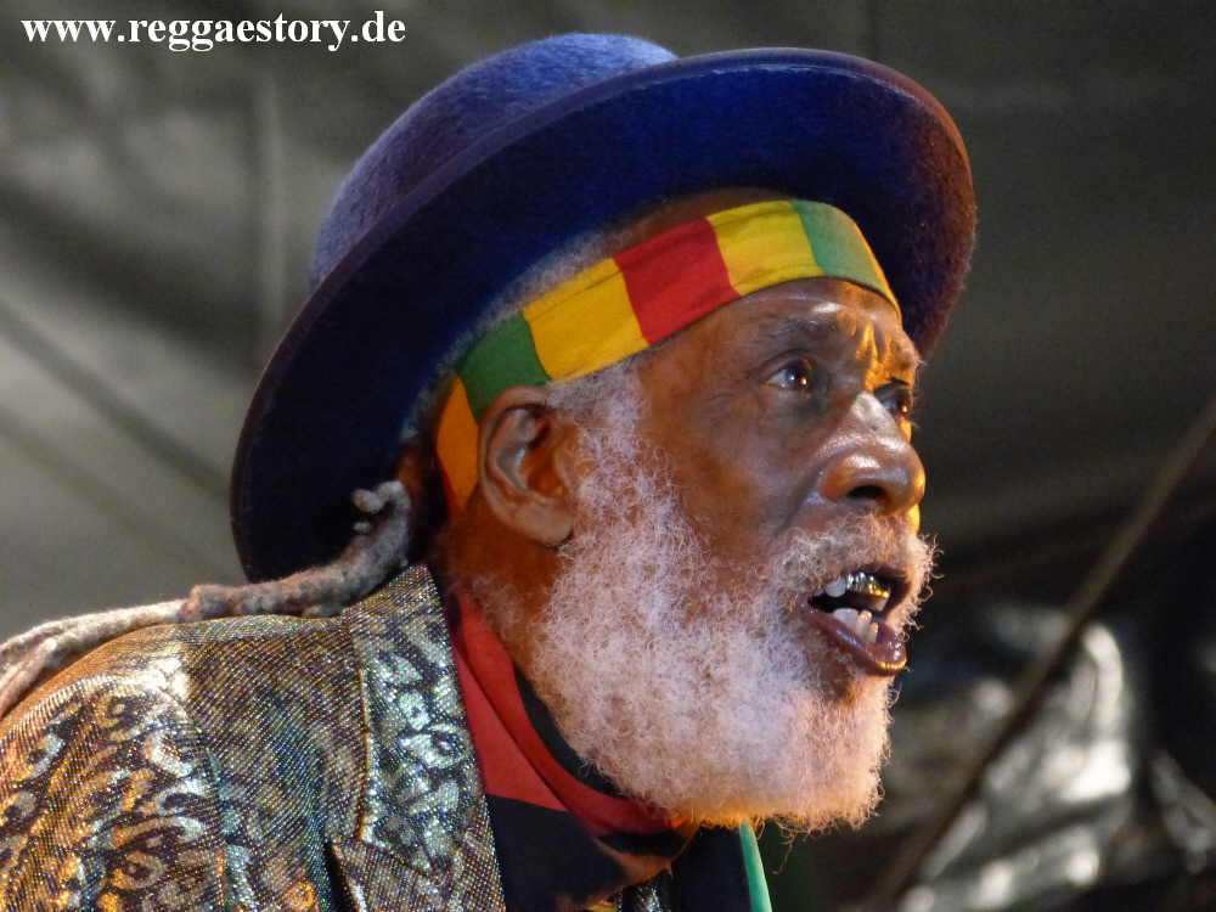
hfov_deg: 5.7
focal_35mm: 345
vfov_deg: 4.3
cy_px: 456
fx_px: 12119
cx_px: 608
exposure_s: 1/160
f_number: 2.8
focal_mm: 62.1
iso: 1600
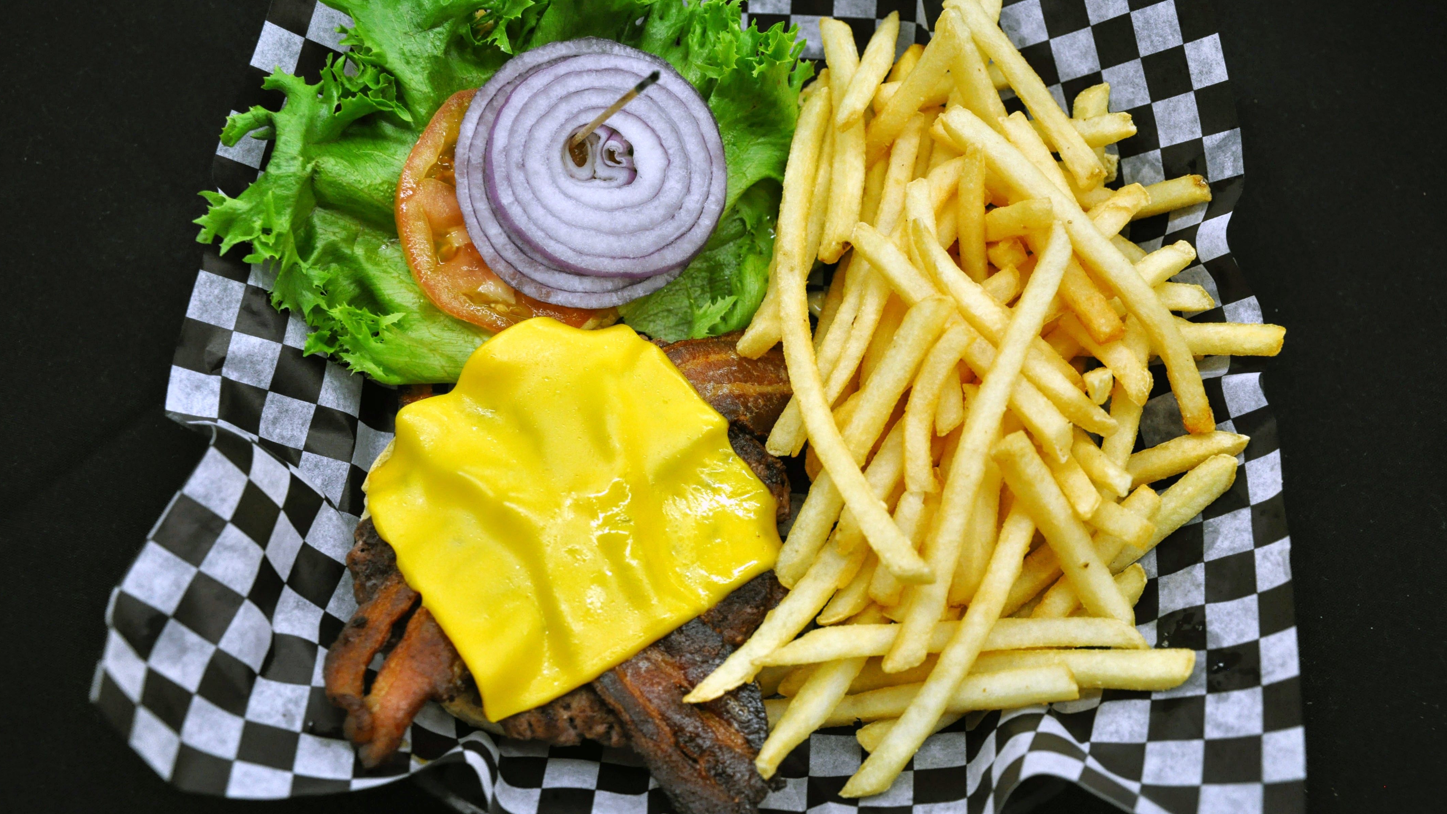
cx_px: 722
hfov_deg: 49.4
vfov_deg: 29.0
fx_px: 1573
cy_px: 376
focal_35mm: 41
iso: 1000
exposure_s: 1/160
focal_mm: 26
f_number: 4
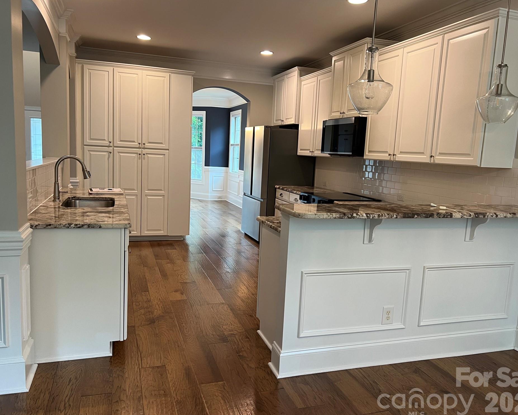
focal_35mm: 28
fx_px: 429
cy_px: 208
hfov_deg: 62.2
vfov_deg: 51.5
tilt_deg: -7.4
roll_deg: -3.1
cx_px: 259
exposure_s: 1/60
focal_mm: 5.7
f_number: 1.5
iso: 100
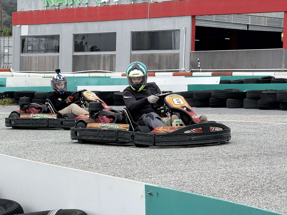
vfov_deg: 12.3
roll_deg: -2.3
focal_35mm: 120
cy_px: 108
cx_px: 144
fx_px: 995
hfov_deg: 16.4
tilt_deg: -0.4
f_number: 2.8
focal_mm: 15.66
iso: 50
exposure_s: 1/1248
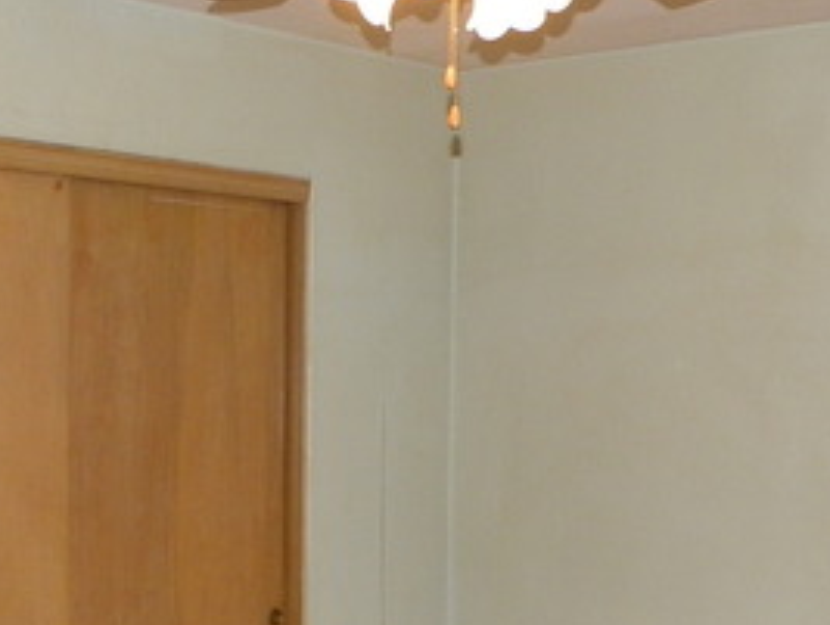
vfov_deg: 21.8
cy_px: 466
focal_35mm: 67
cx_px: 597
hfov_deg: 28.6
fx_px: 1609
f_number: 3.5
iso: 250
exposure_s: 1/30
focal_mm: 5
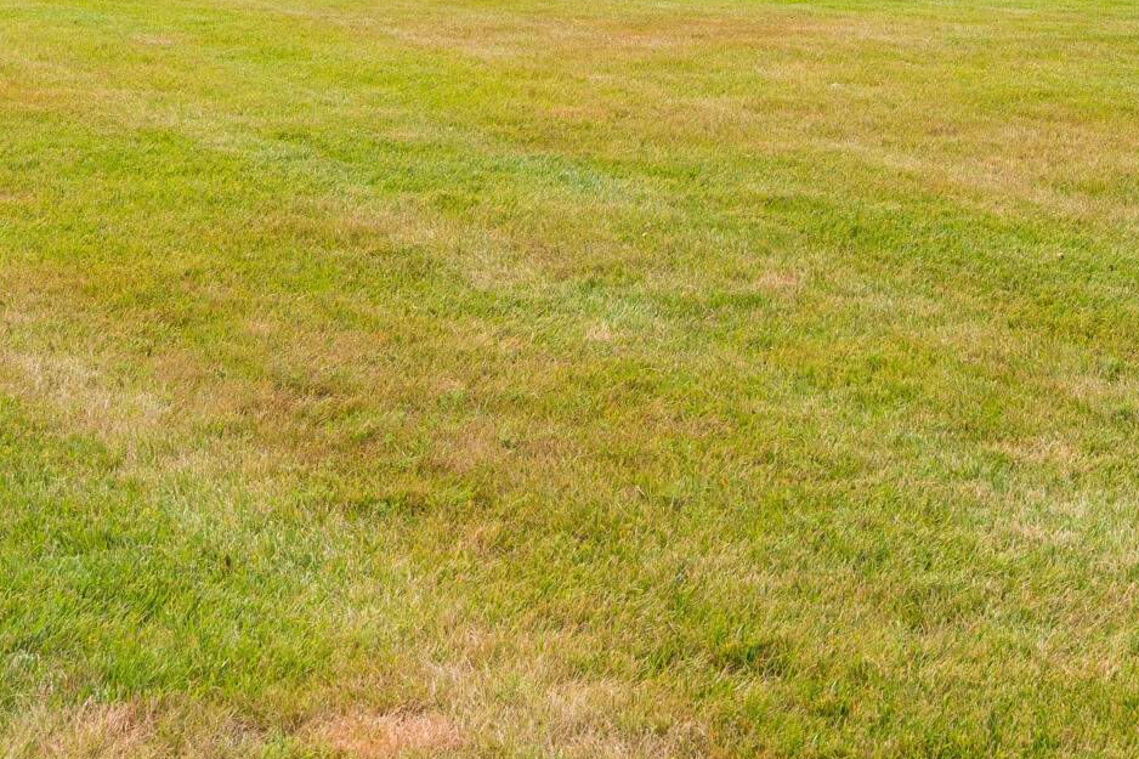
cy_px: -295
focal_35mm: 80
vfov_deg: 16.0
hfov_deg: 24.8
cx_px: 957
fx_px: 2530
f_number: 7.1
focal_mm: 25
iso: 320
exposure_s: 1/400
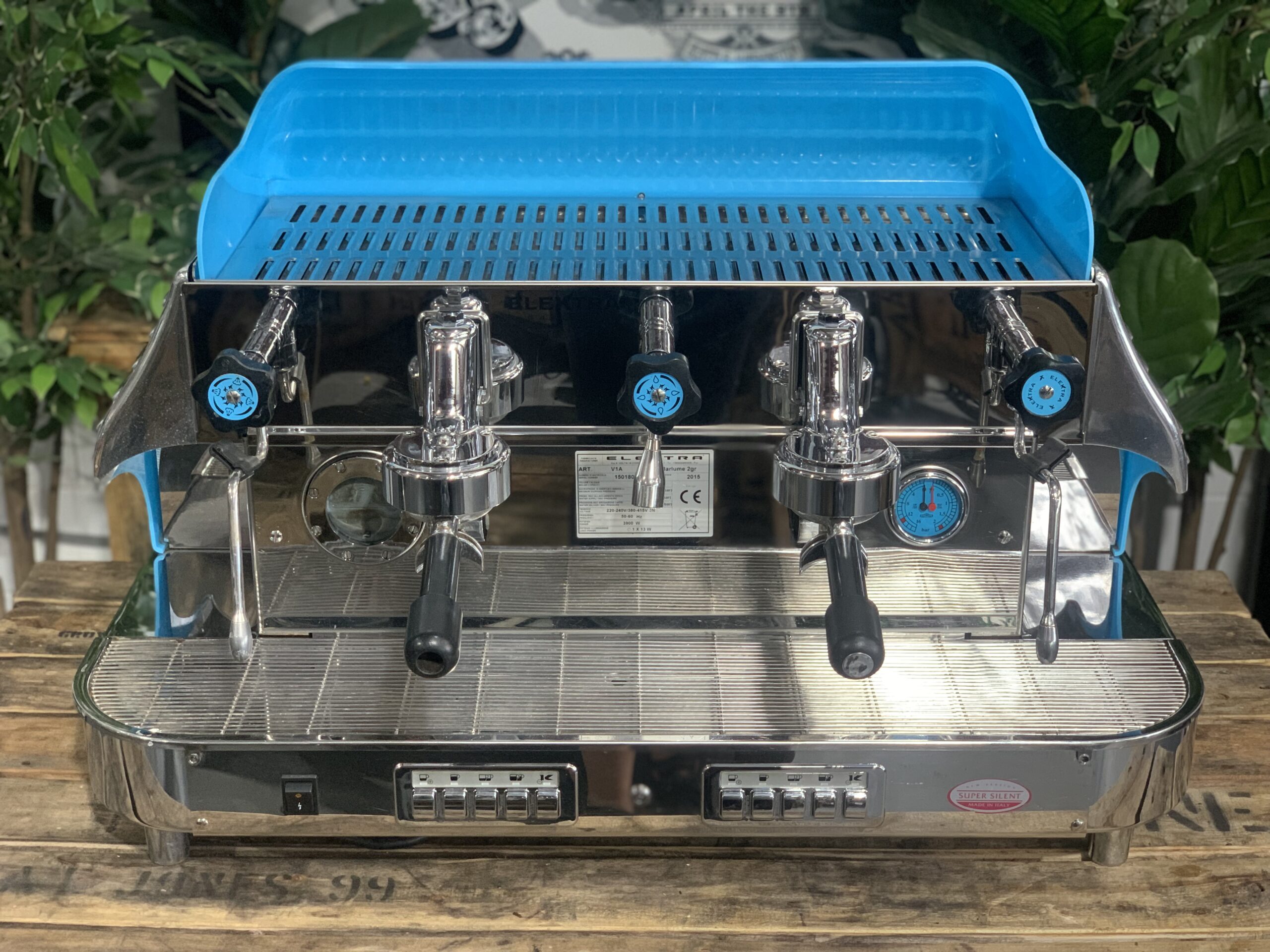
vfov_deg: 28.0
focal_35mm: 52
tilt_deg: -22.5
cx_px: 635
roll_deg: -0.7
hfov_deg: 36.8
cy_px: 476
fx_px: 1908
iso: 160
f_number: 2.4
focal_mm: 6
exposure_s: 1/60
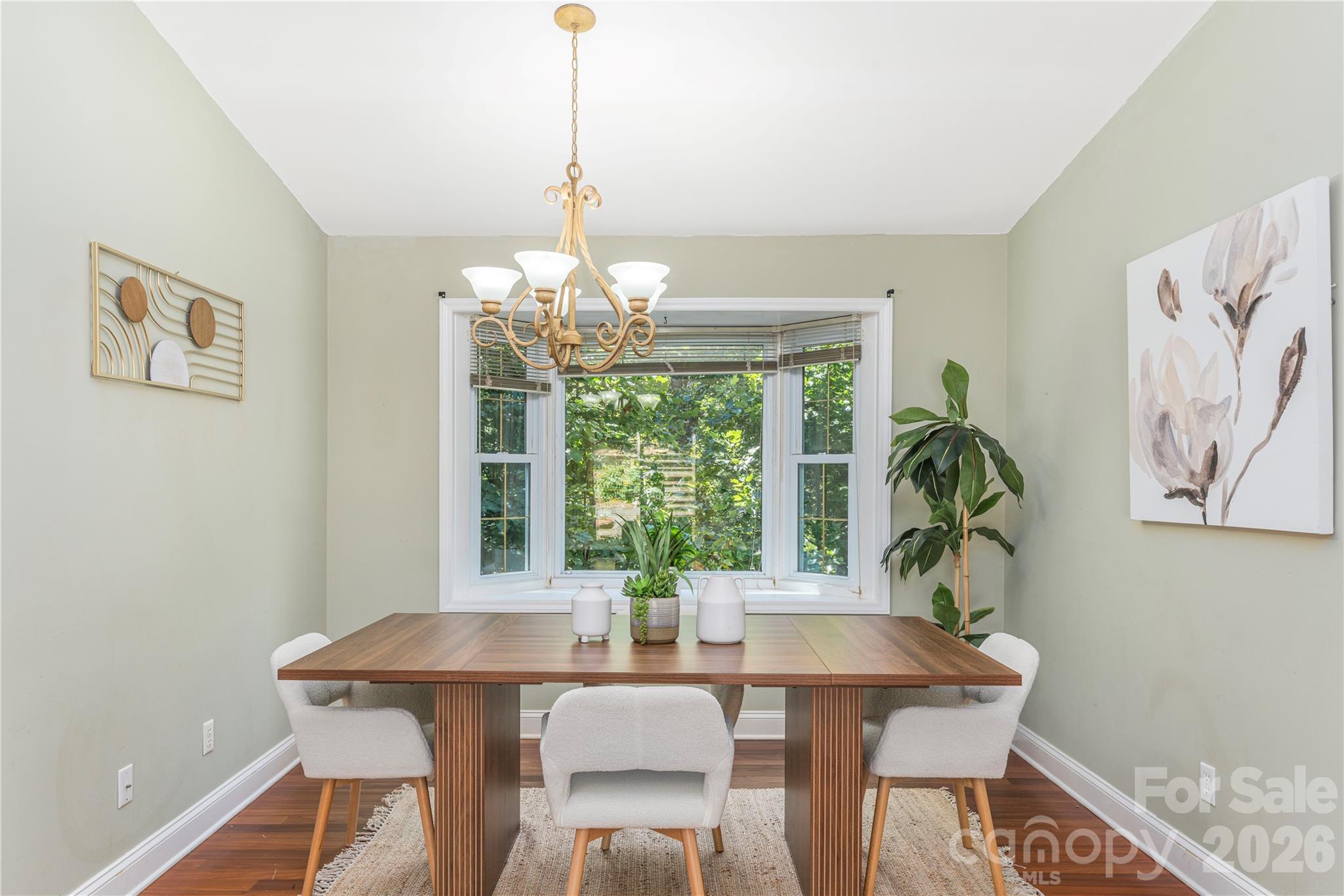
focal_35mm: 24
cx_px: 672
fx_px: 896
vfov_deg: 53.1
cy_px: 448
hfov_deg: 73.7
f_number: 8
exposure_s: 1/80
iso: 320
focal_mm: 24
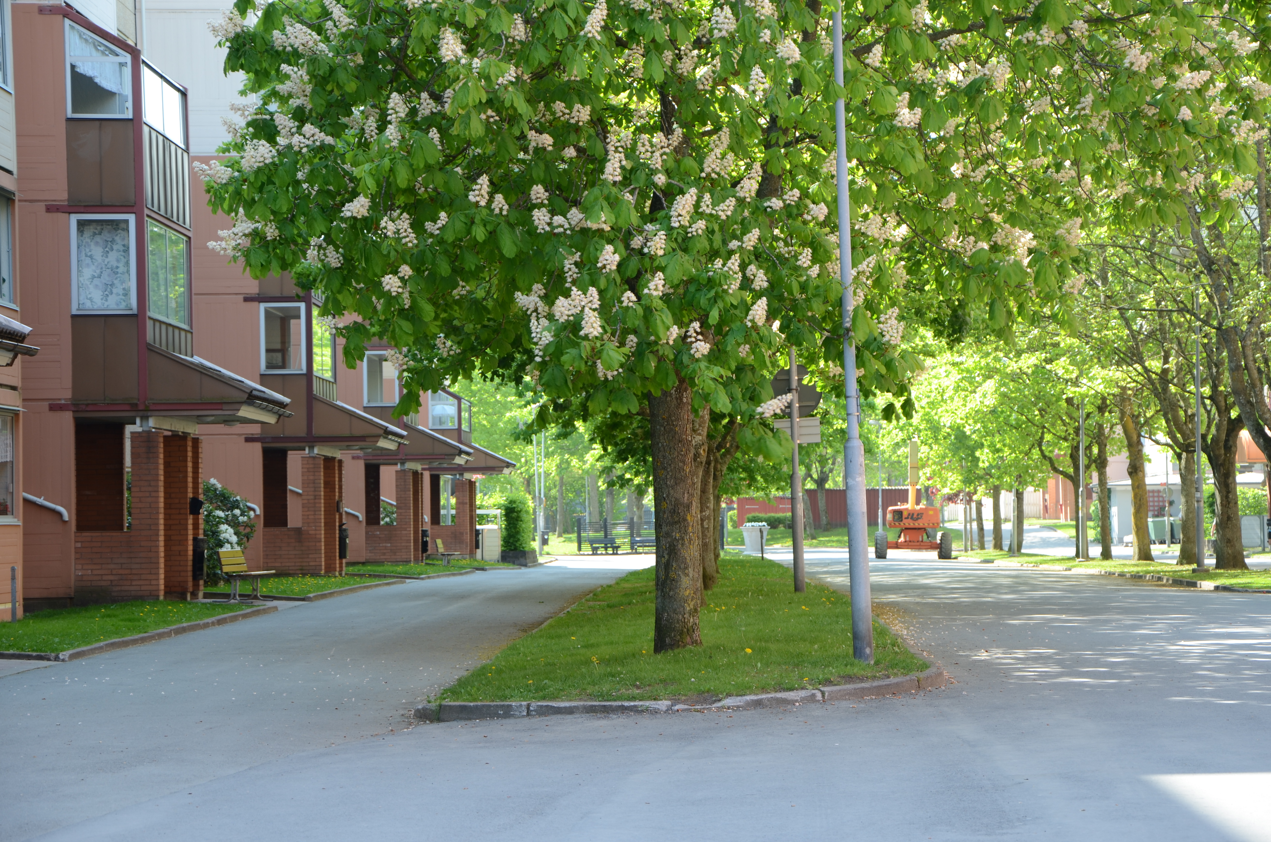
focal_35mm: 93
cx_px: 636
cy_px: 421
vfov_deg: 14.6
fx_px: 3277
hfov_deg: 22.0
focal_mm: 62
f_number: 5.3
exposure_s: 1/60
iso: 100
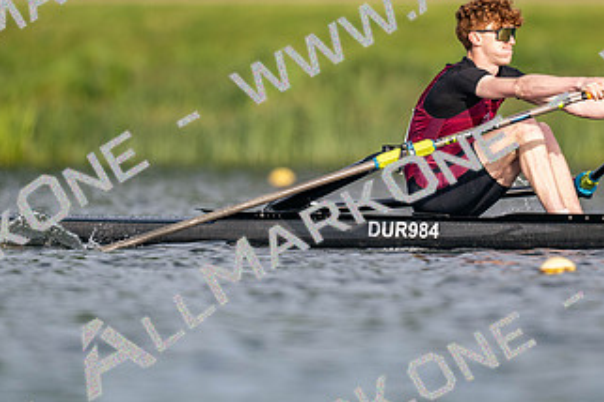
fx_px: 18169
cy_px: 110
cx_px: 463
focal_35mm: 1083
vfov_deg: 1.3
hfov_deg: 1.9
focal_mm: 600
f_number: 4
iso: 360
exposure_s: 1/2500
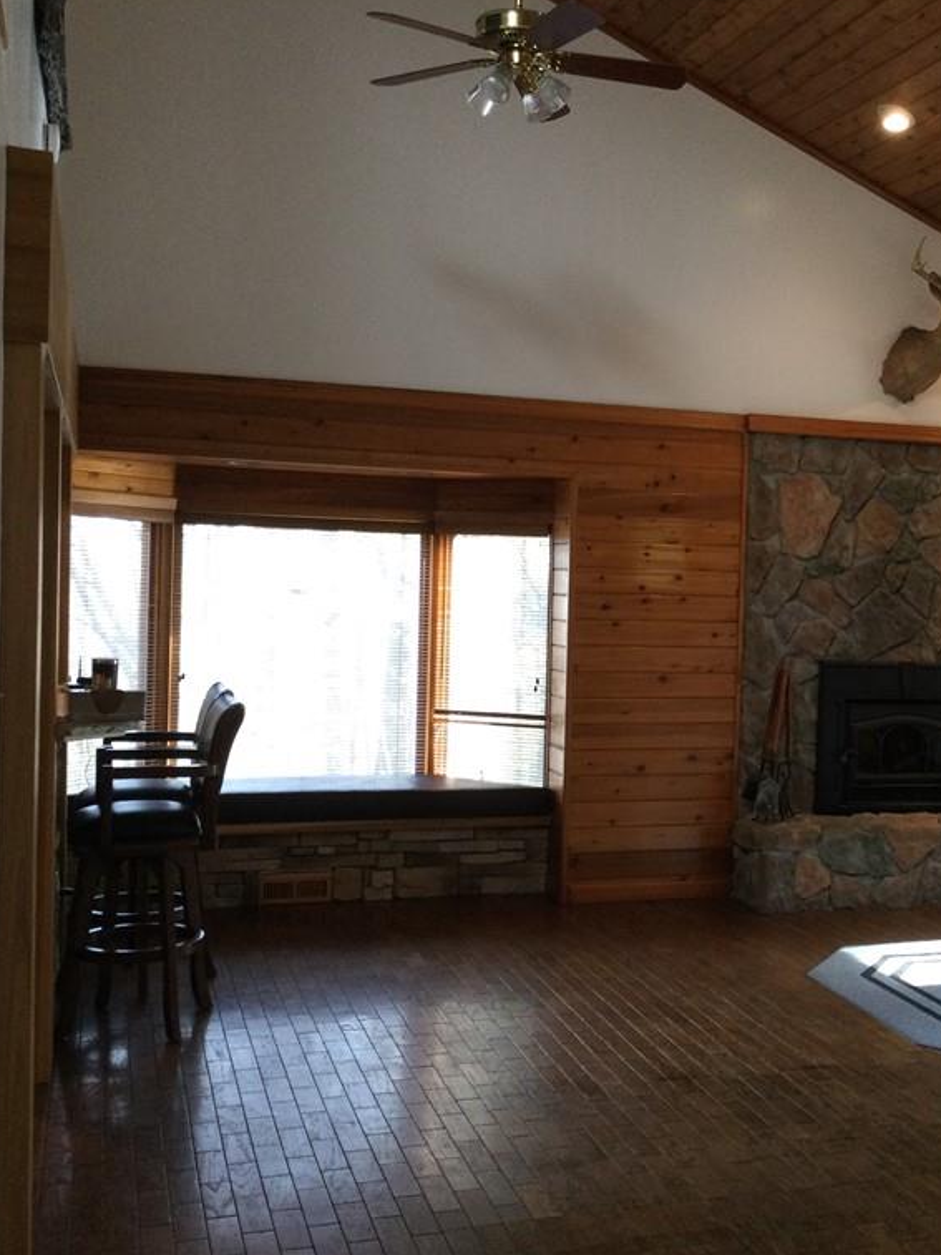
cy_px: 619
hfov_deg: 33.8
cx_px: 672
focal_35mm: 42
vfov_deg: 44.8
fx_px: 1522
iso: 80
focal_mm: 3.3
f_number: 2.4
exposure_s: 1/30
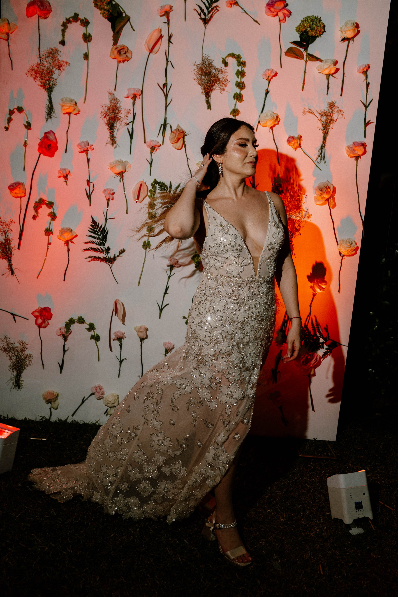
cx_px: 199
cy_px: 298
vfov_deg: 54.4
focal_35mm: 35
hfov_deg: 37.9
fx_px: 580
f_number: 3.5
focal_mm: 35
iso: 400
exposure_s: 1/160
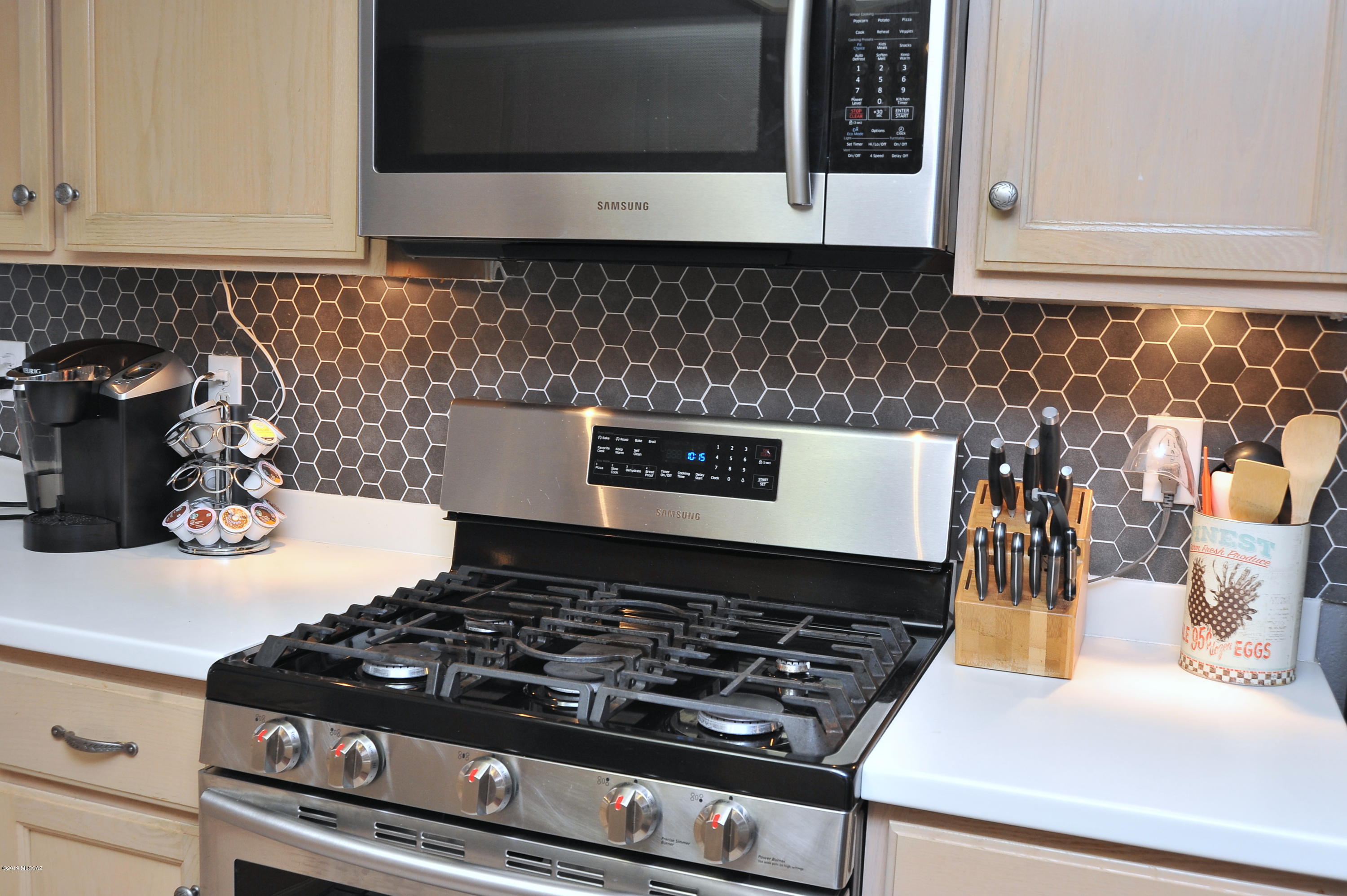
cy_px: 448
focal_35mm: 35
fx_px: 1309
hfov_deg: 54.5
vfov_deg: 37.8
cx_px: 674
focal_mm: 35
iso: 800
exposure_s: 1/30
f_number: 6.3
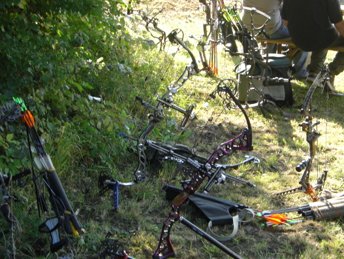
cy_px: 150
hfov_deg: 18.2
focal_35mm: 108
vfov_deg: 13.7
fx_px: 1074
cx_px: 201
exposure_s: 1/100
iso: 100
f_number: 4.1
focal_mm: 14.7
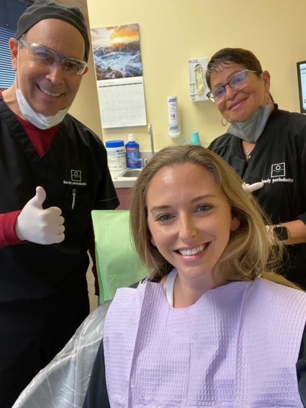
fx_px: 354
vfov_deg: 60.0
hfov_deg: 46.8
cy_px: 204
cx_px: 153
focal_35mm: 30
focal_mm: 2.71
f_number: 2.2
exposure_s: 1/60
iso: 400
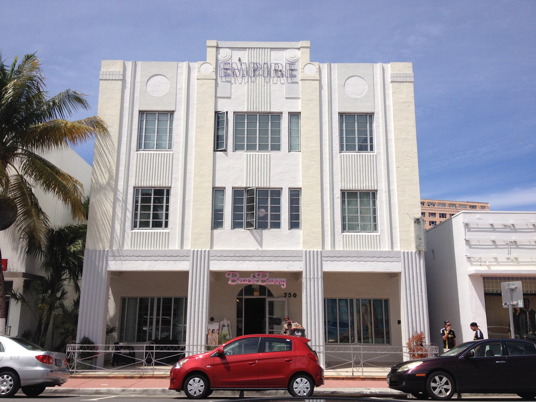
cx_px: 268
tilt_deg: +11.5
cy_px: 201
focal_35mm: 35
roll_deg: -0.2
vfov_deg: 40.7
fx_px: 542
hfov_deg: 52.6
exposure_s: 1/2907
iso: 50
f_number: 2.4
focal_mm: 4.28
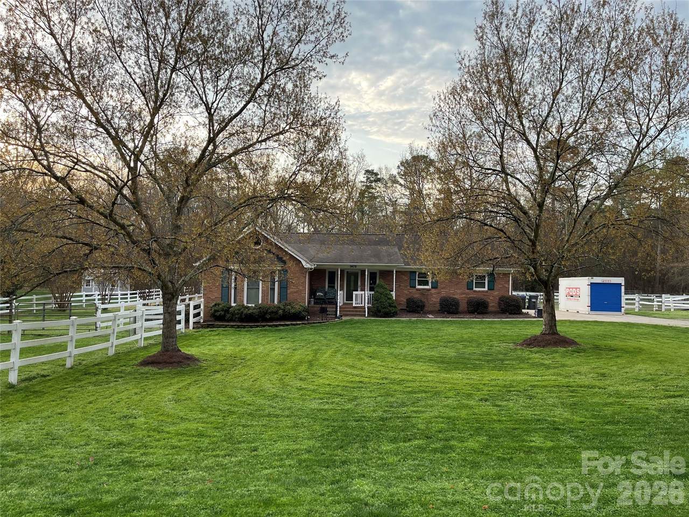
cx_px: 344
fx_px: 518
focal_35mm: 26
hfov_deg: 67.3
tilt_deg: +0.1
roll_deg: -1.0
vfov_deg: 53.1
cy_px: 258
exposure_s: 1/534
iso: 50
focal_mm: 5.1
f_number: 1.6
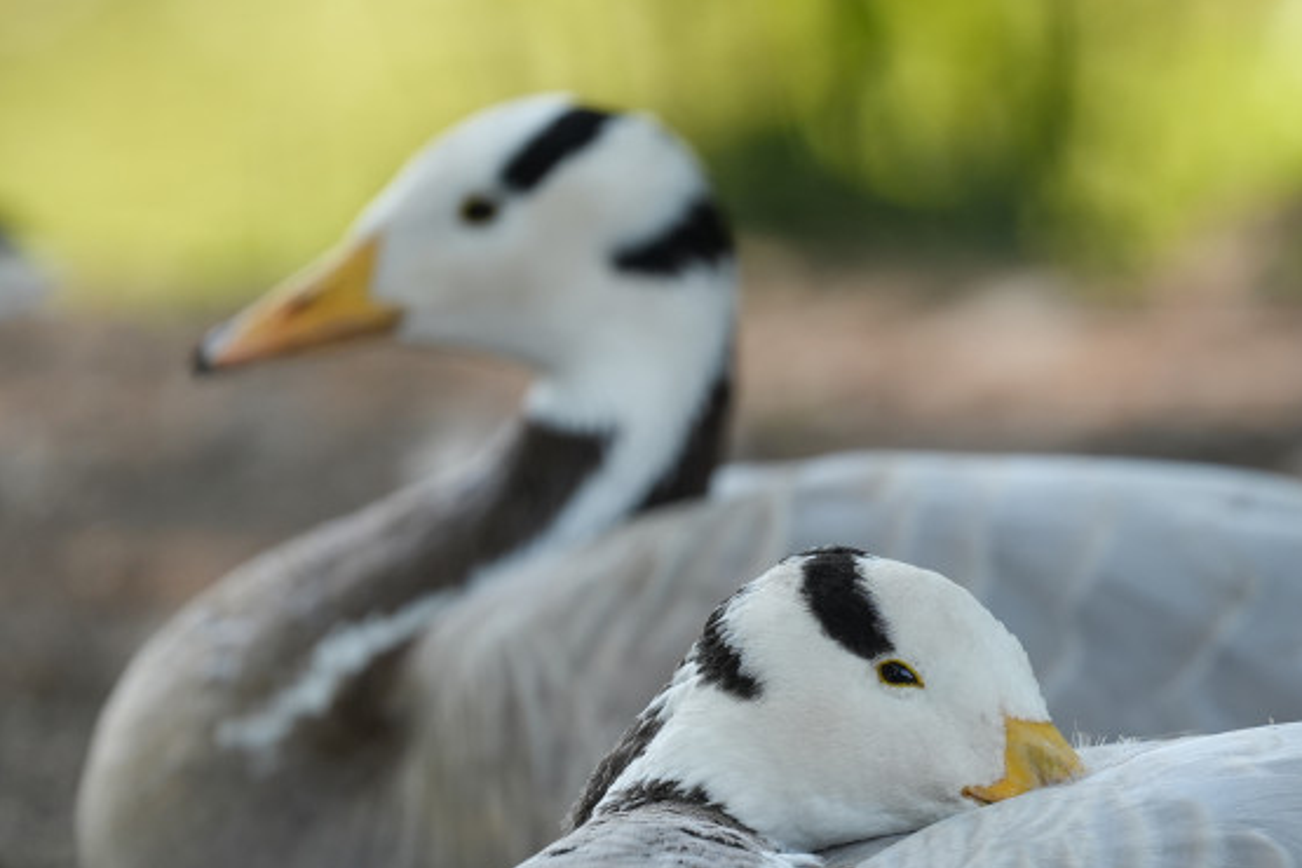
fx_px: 27665
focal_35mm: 765
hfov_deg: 2.7
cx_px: 1131
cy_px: 713
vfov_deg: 1.8
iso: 800
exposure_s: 1/320
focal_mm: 400
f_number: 4.5
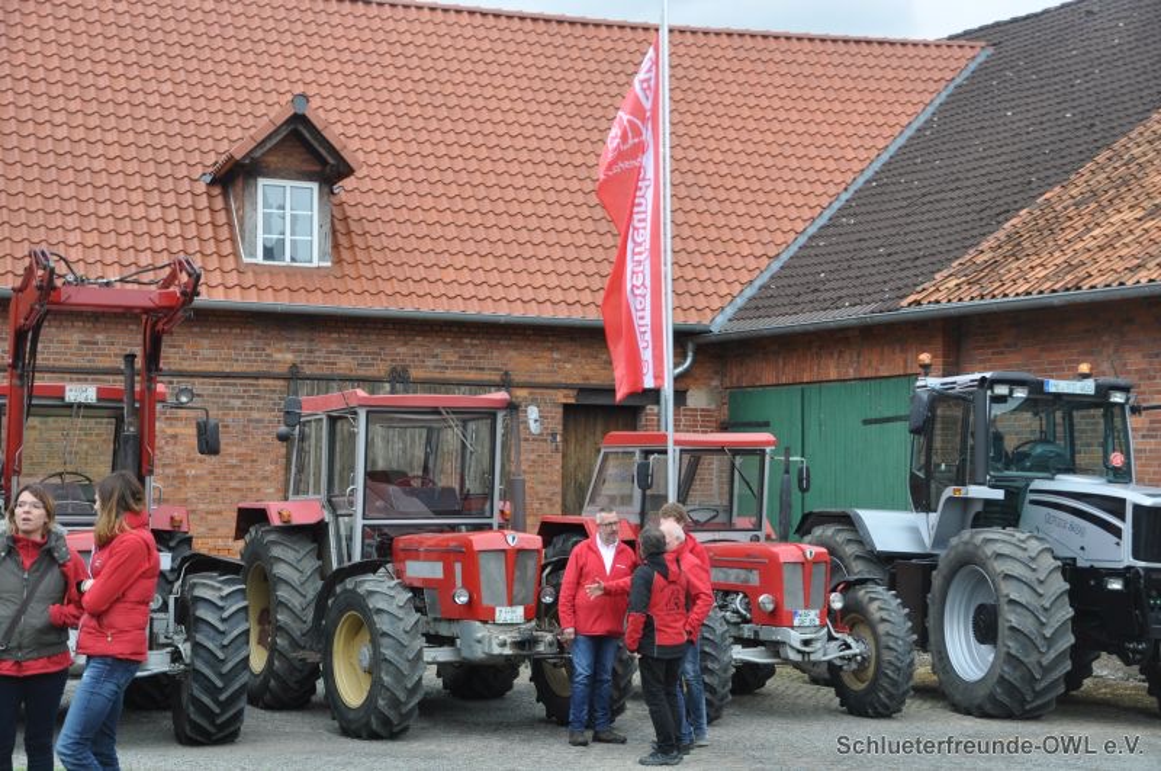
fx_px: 2029
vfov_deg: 21.5
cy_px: 386
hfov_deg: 31.9
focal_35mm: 63
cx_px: 580
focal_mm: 42
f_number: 6.3
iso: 200
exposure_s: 1/200
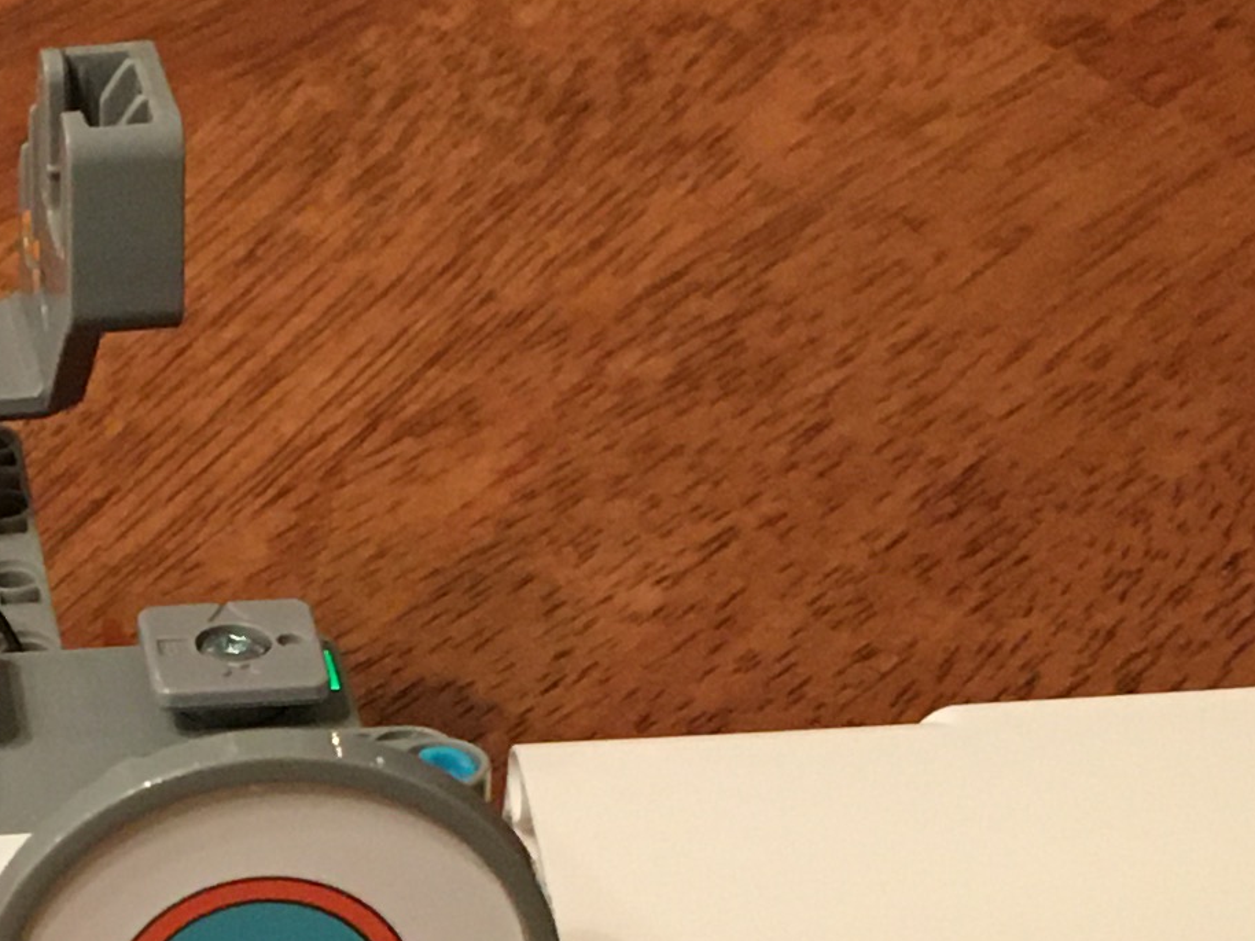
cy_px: 1210
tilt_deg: -51.0
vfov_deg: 11.3
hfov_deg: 15.0
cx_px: -185
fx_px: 4639
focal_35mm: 128
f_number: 2.2
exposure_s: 1/24
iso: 200
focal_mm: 4.15
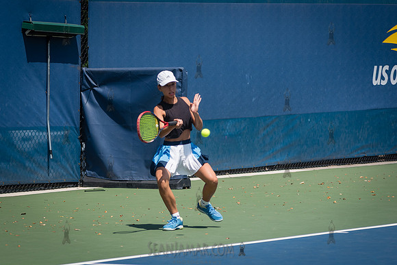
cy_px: 129
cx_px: 132
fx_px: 2740
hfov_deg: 8.3
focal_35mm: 248
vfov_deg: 5.5
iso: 200
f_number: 4.5
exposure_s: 1/2000
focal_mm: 170
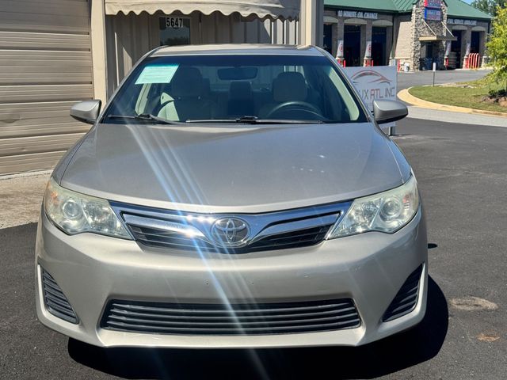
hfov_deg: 39.7
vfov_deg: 30.3
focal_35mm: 48
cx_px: 254
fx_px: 703
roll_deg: +1.0
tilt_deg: -9.8
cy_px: 190
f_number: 1.78
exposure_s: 1/7092
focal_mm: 6.76
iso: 80
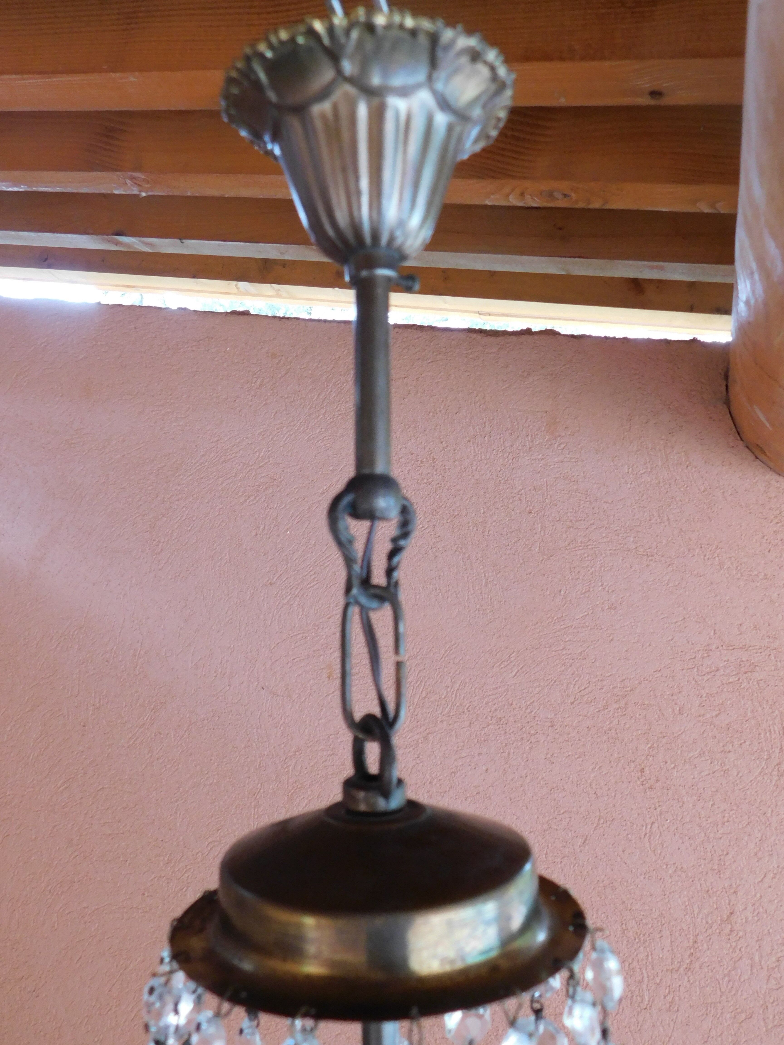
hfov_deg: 46.8
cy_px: 522
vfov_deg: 60.0
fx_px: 906
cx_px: 392
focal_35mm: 30
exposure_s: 1/30
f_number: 3.2
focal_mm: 5.3
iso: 280
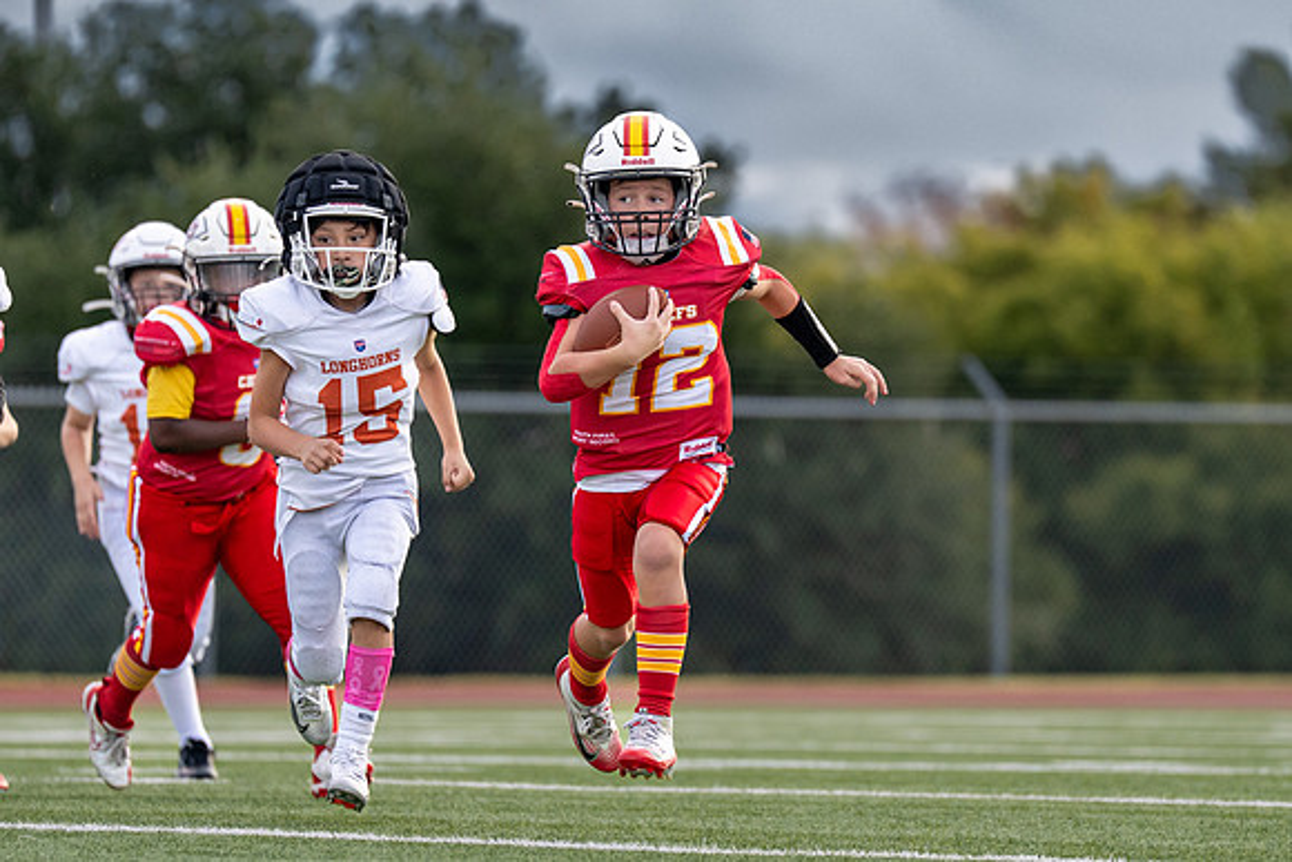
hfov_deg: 4.8
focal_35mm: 425
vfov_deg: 3.2
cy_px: 466
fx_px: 15263
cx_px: 707
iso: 400
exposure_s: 1/2000
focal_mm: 200
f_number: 2.8
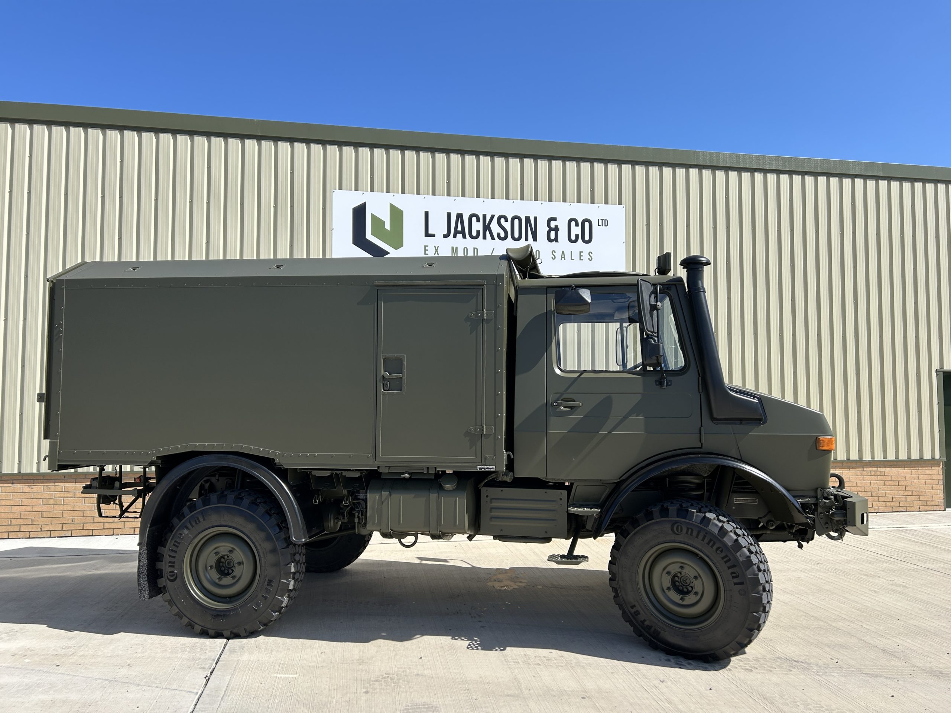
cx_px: 476
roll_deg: +0.0
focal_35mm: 26
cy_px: 356
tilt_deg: +4.4
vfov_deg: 53.1
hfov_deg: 67.3
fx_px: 714
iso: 50
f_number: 1.5
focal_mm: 5.7
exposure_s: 1/4274
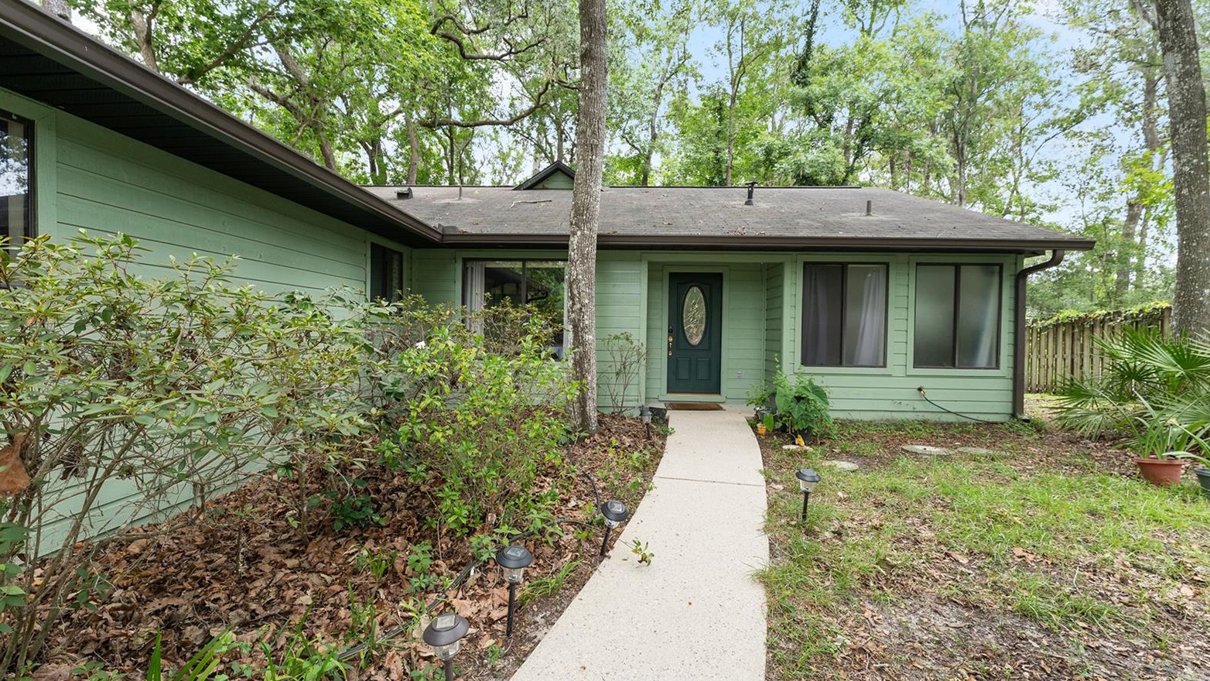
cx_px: 605
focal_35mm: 15
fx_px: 481
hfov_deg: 103.0
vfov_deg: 70.5
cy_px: 340
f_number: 7.1
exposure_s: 1/100
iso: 400
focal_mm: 14
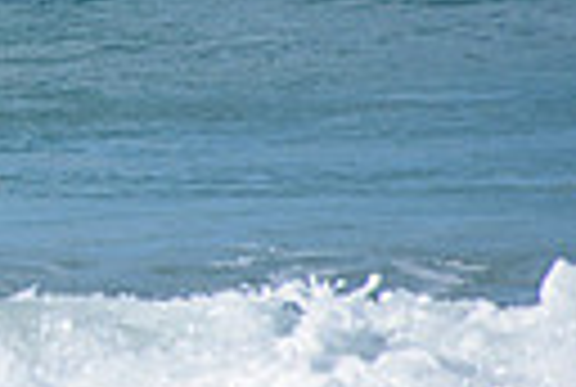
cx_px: -716
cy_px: -259
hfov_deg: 0.9
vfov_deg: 0.6
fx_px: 36212
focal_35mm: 2258
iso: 160
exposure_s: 1/2000
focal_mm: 500
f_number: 5.6
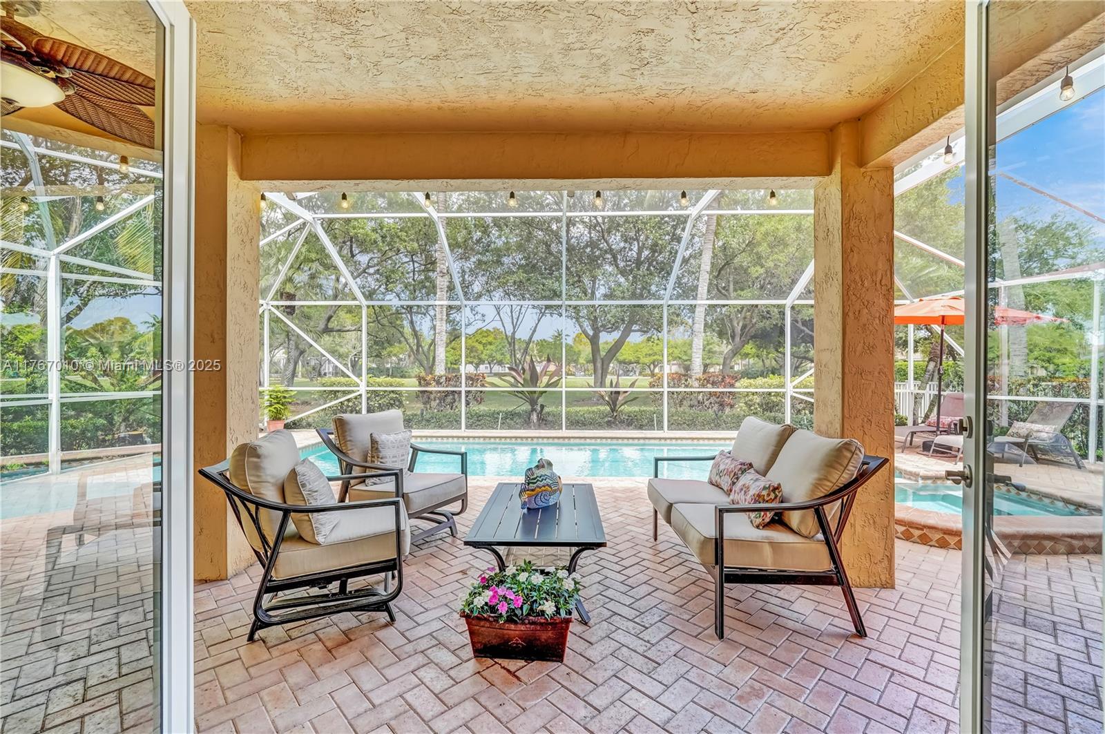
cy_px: 367
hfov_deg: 104.3
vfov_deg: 81.1
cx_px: 552
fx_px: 429
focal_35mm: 14
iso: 1250
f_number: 5
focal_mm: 14
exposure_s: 1/400
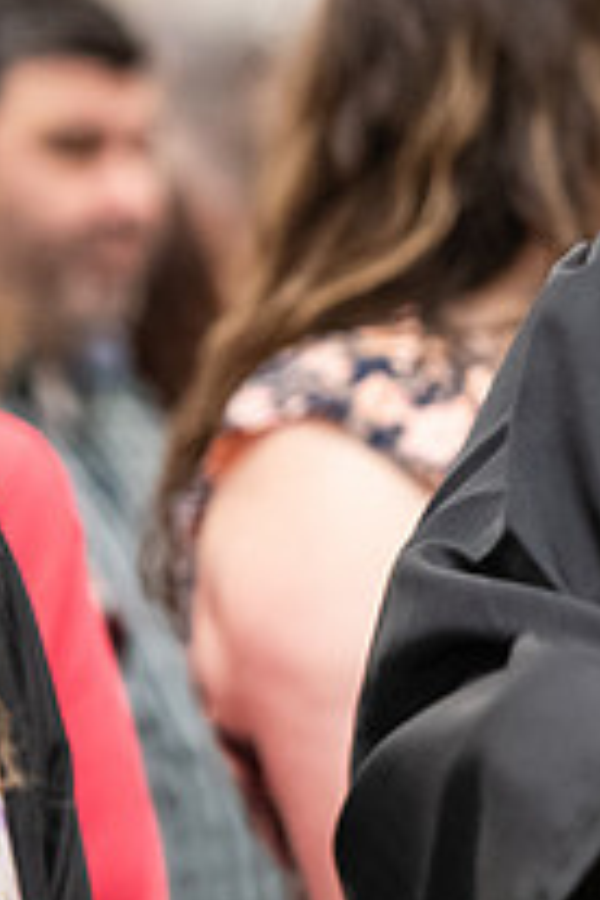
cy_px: 237
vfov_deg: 4.6
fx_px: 11199
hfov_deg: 3.1
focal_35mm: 448
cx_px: 891
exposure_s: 1/200
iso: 3200
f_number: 3.2
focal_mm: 160
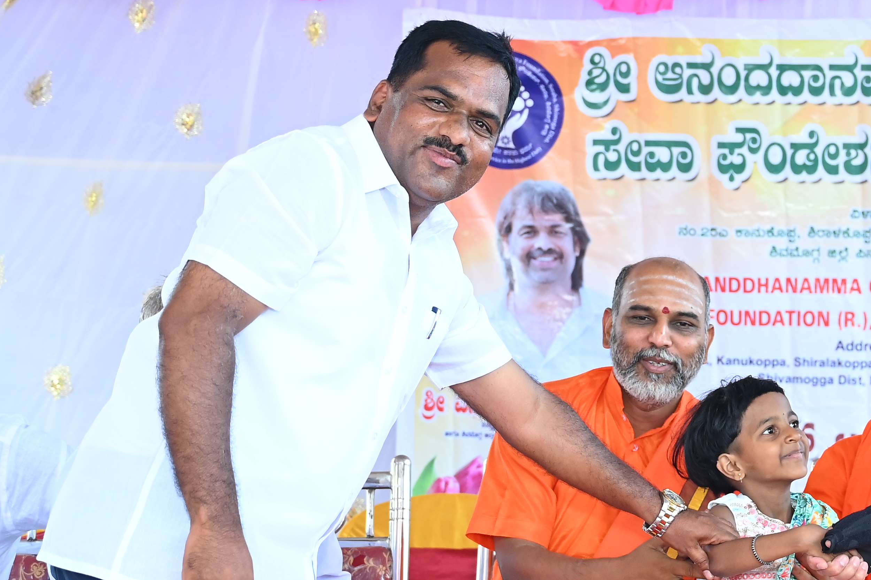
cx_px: 893
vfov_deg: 12.5
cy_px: 243
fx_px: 2635
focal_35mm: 109
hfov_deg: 18.2
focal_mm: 45
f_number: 4
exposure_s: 1/160
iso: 800
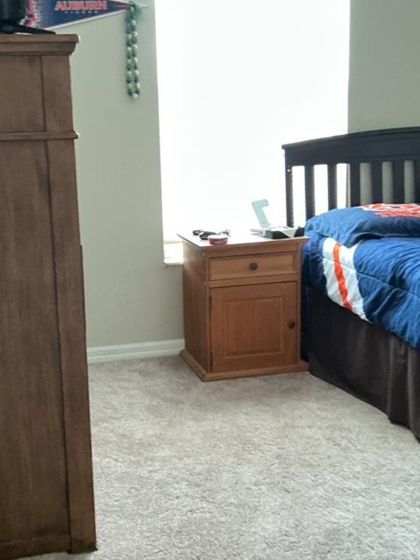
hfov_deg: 30.1
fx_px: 776
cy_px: 278
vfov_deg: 39.7
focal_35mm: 48
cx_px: 153
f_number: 1.8
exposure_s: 1/25
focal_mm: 3
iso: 640
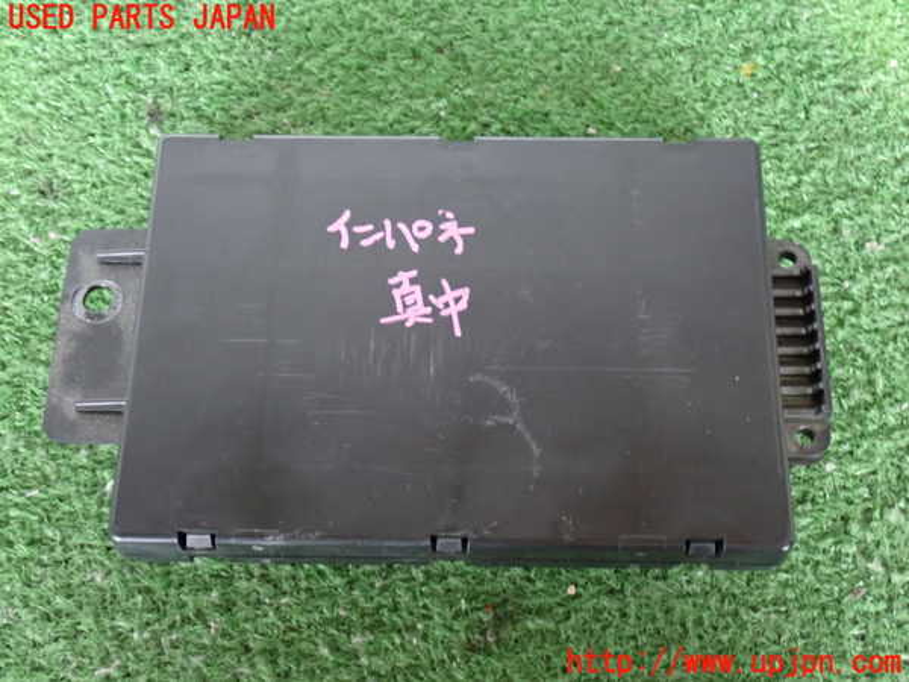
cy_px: 341
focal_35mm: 54
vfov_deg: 27.0
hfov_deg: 35.5
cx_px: 454
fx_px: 1418
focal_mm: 9.65
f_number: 3.3
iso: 1000
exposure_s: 1/13
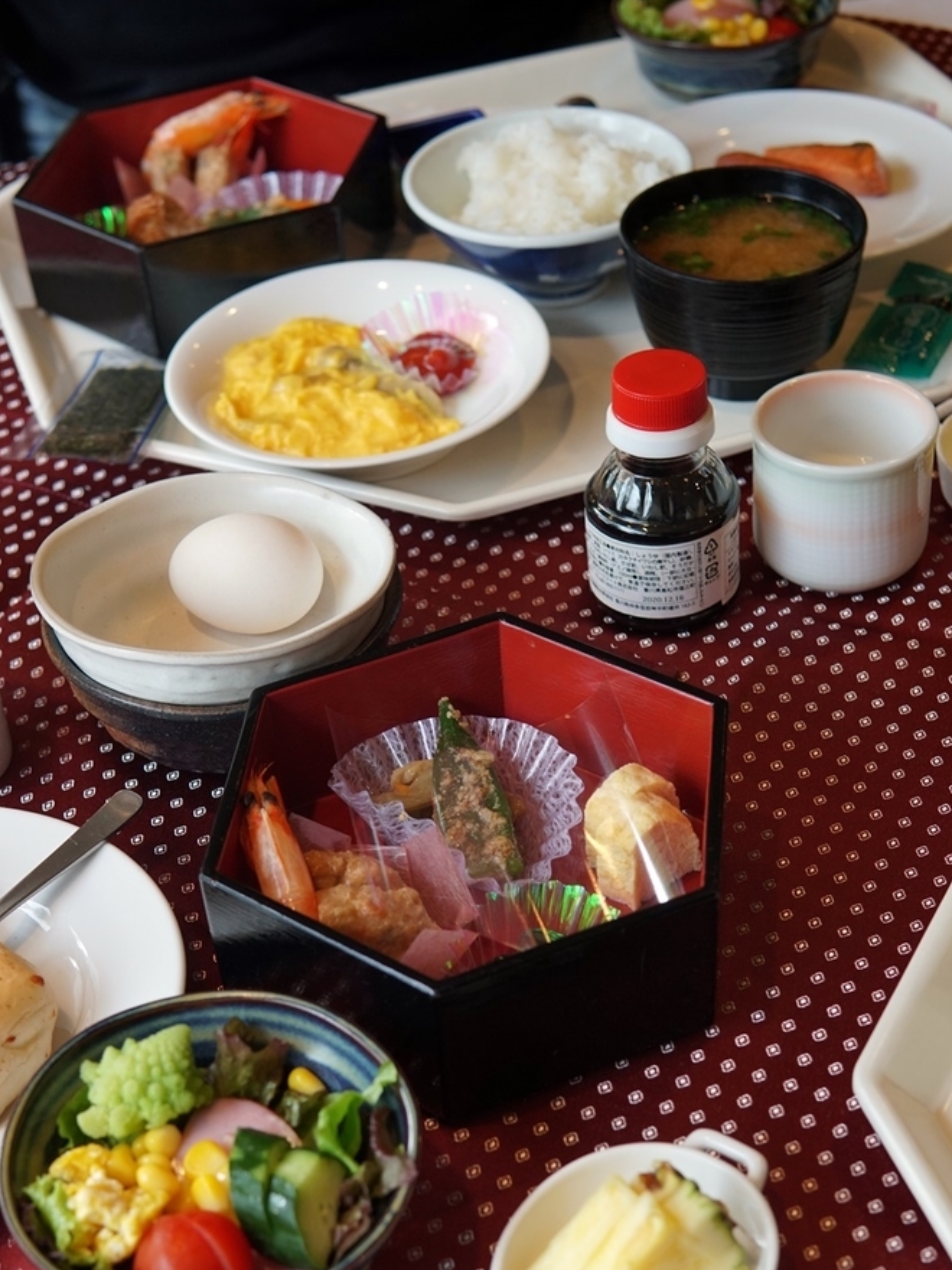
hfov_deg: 24.8
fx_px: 2163
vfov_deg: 32.5
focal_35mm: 59
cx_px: 398
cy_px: 798
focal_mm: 30
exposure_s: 1/160
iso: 500
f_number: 4
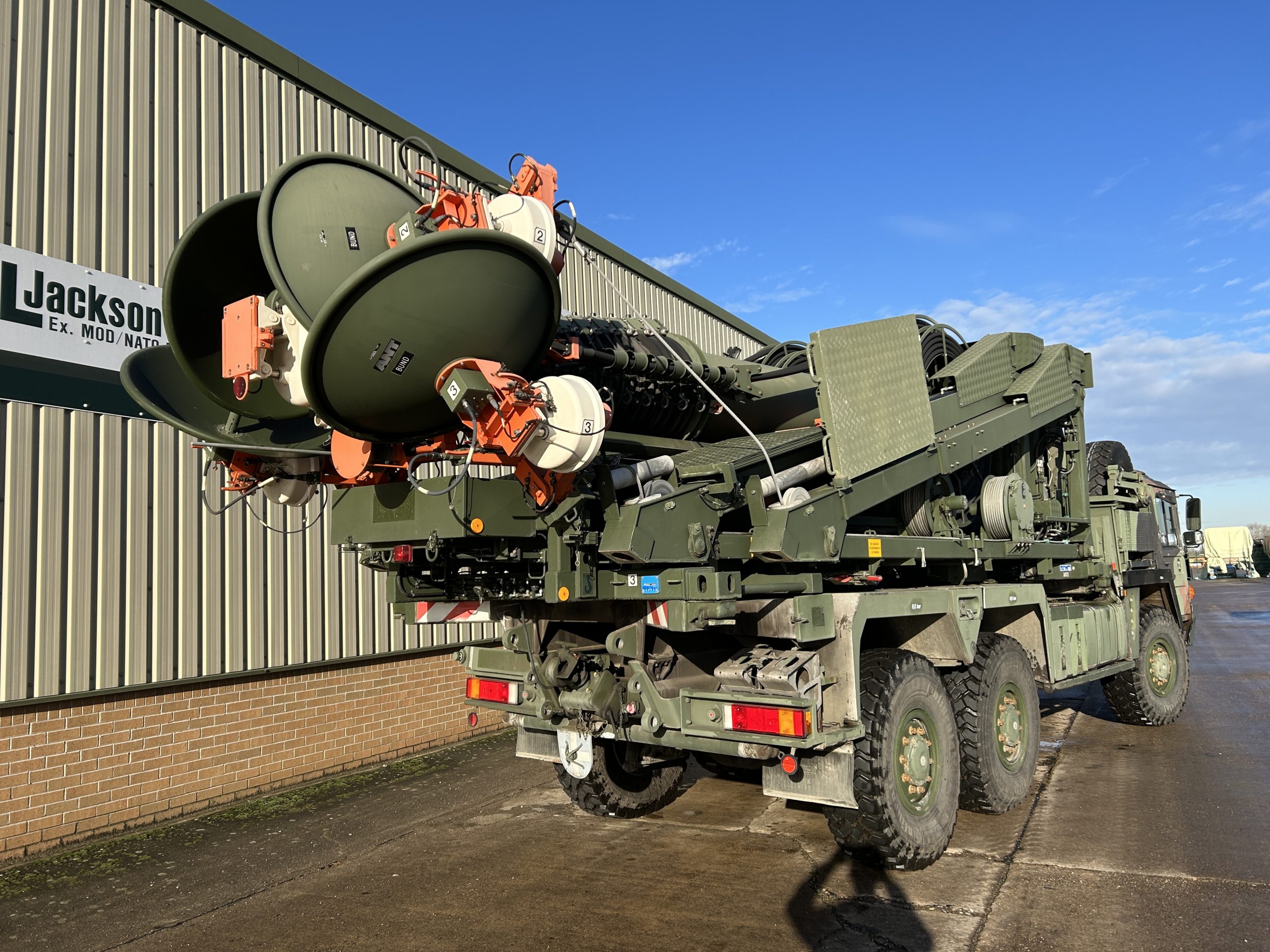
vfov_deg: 53.1
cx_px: 635
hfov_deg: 67.3
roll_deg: +2.4
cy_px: 476
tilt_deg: +7.6
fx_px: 954
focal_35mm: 26
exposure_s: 1/2915
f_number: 1.5
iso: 50
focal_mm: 5.7
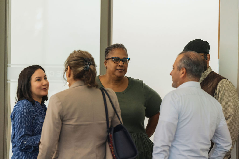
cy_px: 80
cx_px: 120
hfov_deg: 10.3
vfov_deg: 6.9
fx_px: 1328
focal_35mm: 200
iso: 2500
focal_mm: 200
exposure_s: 1/200
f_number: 2.8
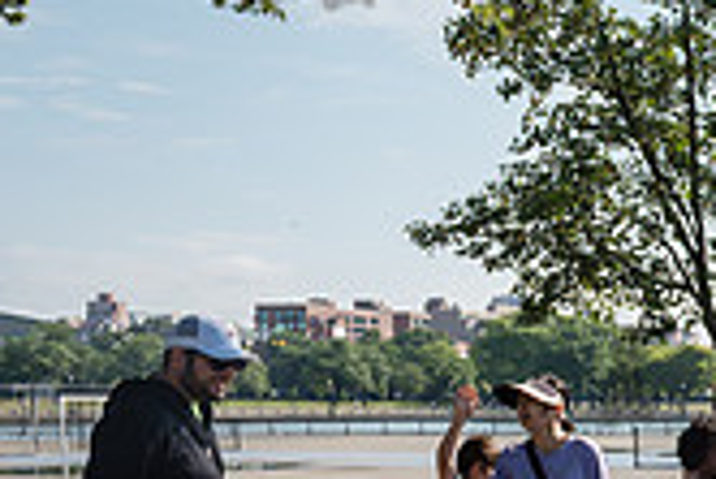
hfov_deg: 19.7
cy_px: 559
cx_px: 1182
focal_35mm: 84
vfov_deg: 15.7
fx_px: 1672
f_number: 4.5
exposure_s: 1/800
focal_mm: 24
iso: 250
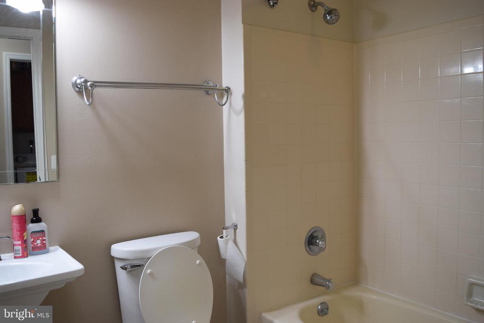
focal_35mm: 32
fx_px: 424
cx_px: 242
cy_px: 162
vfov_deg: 41.7
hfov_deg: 59.5
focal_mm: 21
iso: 400
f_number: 5
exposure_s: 1/100
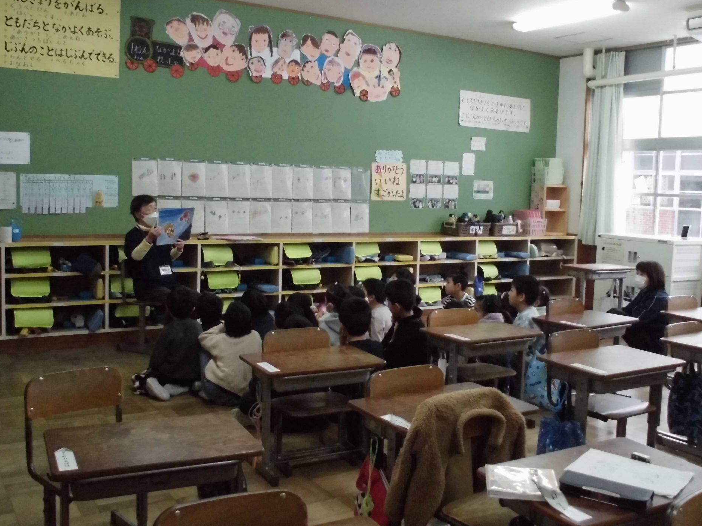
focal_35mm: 37
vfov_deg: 38.6
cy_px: 242
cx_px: 366
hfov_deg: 50.1
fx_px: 750
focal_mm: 6.1
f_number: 4
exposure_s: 1/60
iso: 800
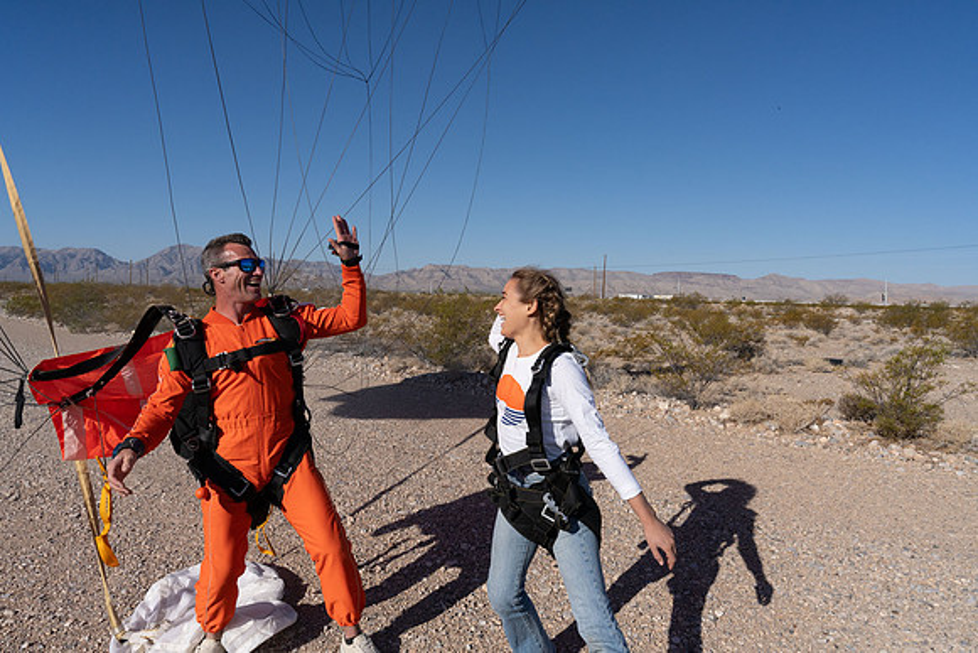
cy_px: 326
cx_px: 489
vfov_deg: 53.2
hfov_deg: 73.7
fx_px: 652
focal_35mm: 24
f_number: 13
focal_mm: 24
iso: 800
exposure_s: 1/2000
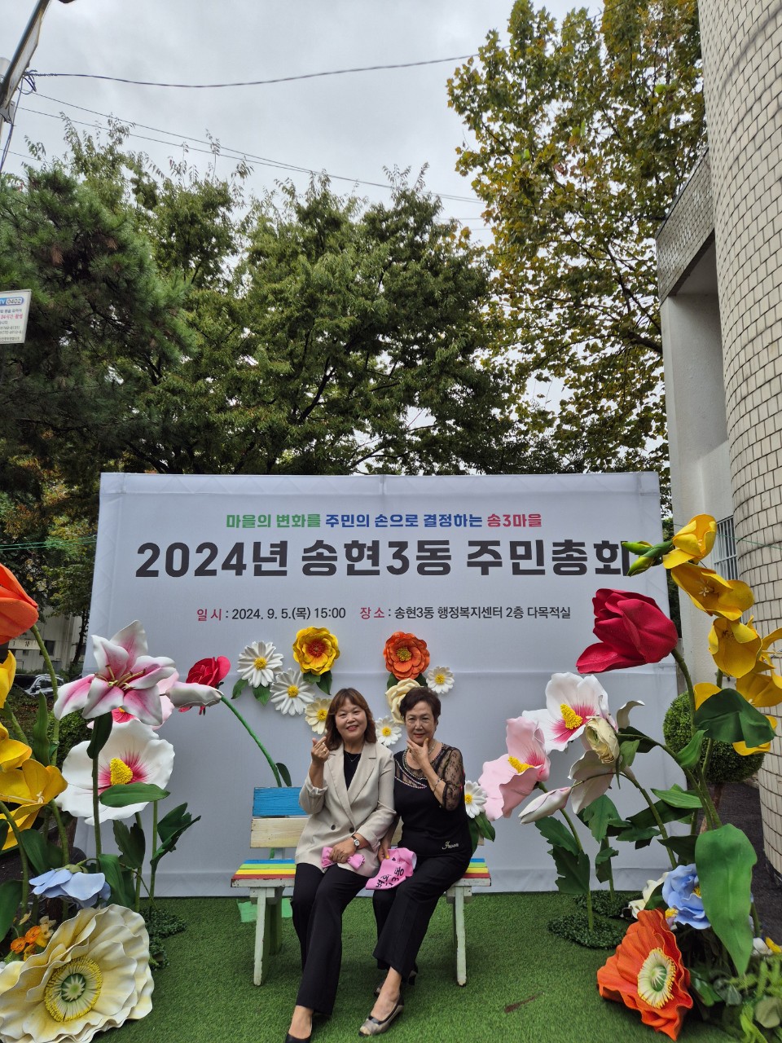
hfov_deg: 58.9
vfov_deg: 73.9
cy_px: 522
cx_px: 391
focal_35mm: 23
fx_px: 693
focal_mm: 5.4
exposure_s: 1/1111
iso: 25
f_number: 1.8
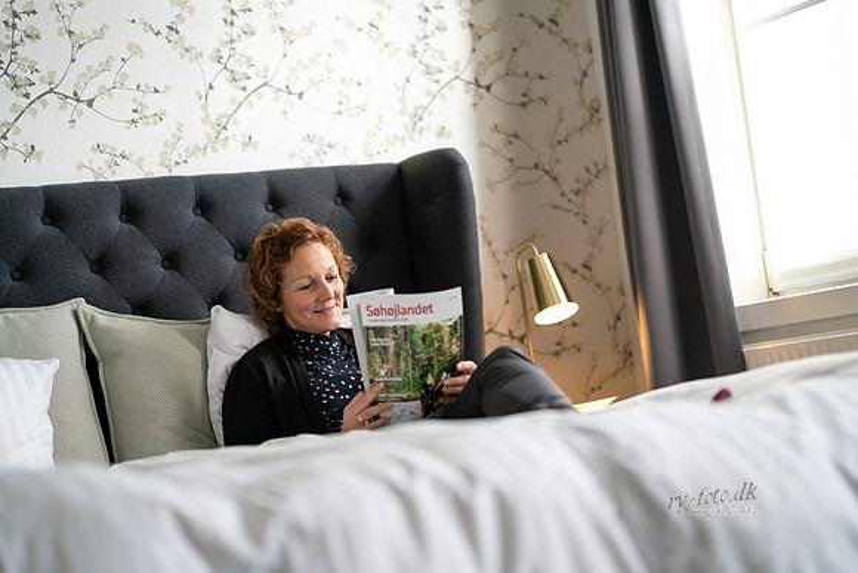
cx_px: 429
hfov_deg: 23.9
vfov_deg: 16.1
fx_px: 2026
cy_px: 286
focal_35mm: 85
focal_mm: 85
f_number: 1.4
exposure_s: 1/640
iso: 400
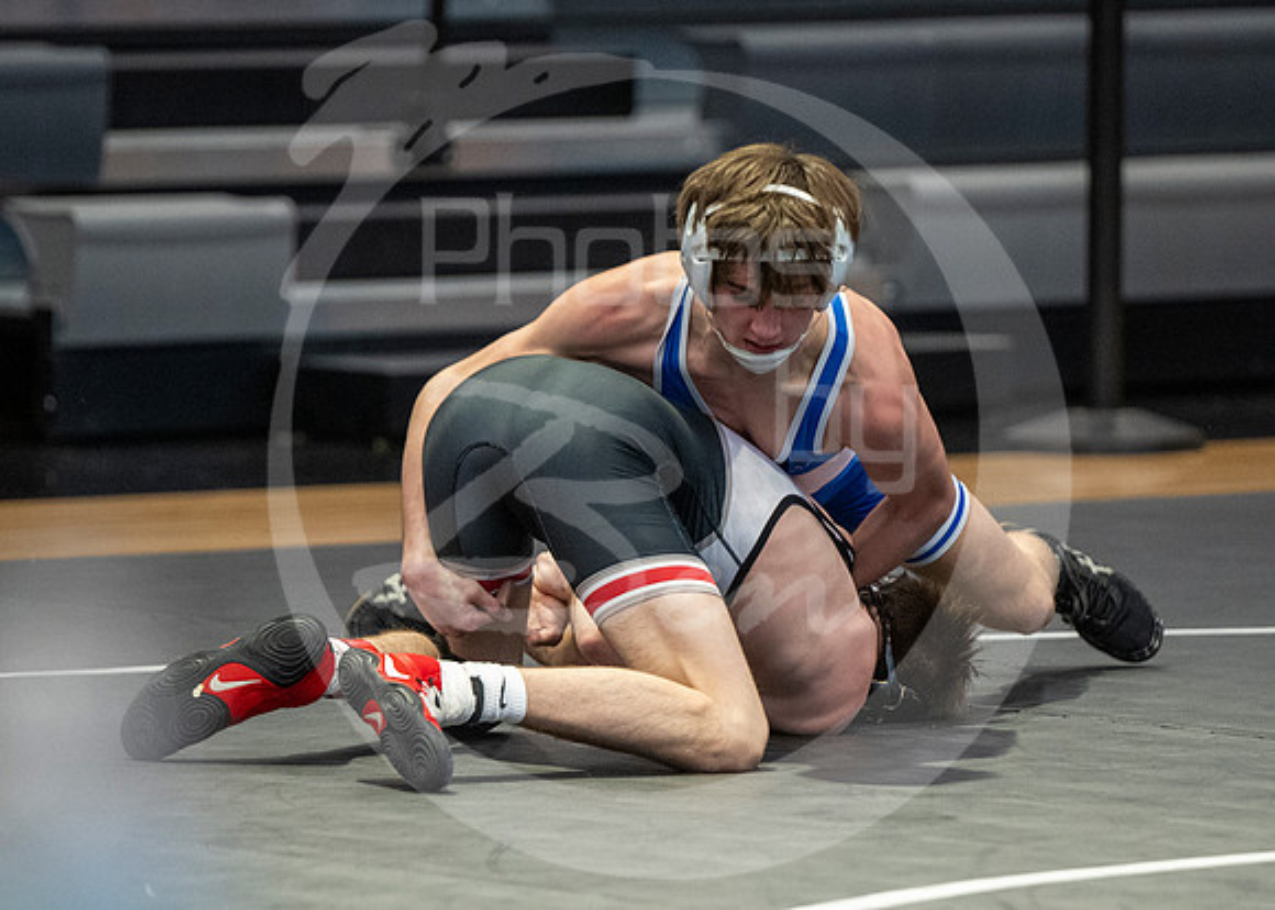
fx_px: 12970
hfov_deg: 5.6
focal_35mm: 358
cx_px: 701
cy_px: 789
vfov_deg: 4.0
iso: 3200
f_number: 2.8
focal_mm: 185
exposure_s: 1/1000
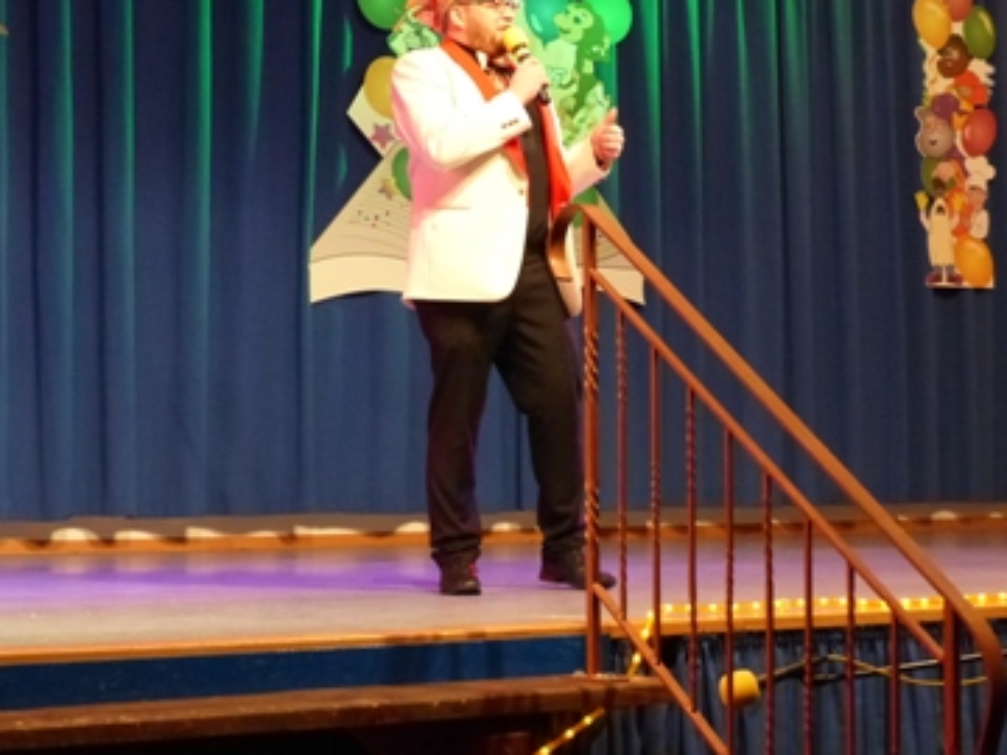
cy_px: 213
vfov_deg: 18.1
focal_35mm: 81
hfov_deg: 24.1
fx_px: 2356
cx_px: 520
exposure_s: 1/60
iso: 800
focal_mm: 10.1
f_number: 2.8
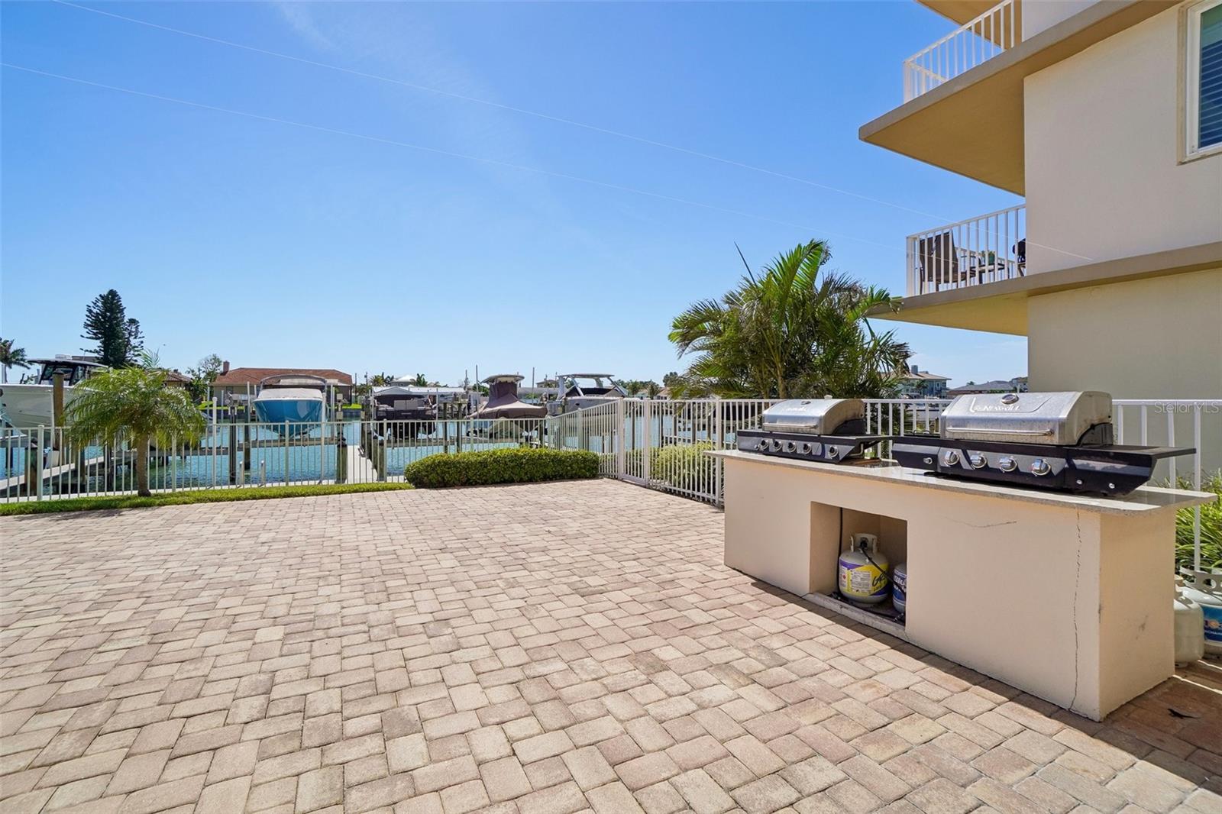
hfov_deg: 100.4
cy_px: 407
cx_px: 611
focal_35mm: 15
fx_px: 509
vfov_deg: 77.3
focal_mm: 10
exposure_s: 1/500
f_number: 8
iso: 100
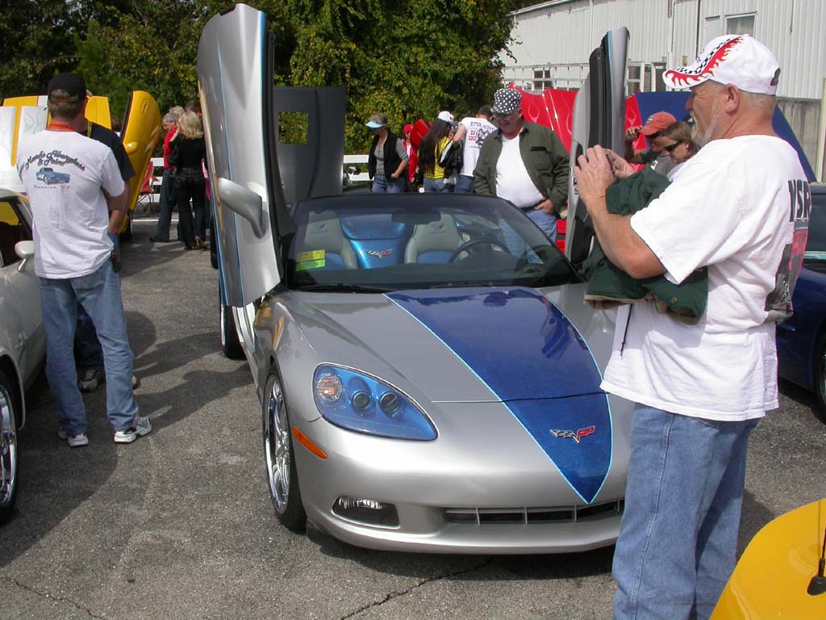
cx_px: 413
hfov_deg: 49.0
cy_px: 310
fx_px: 907
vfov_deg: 37.7
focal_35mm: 38
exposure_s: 1/421
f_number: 7.5
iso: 100
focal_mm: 7.85
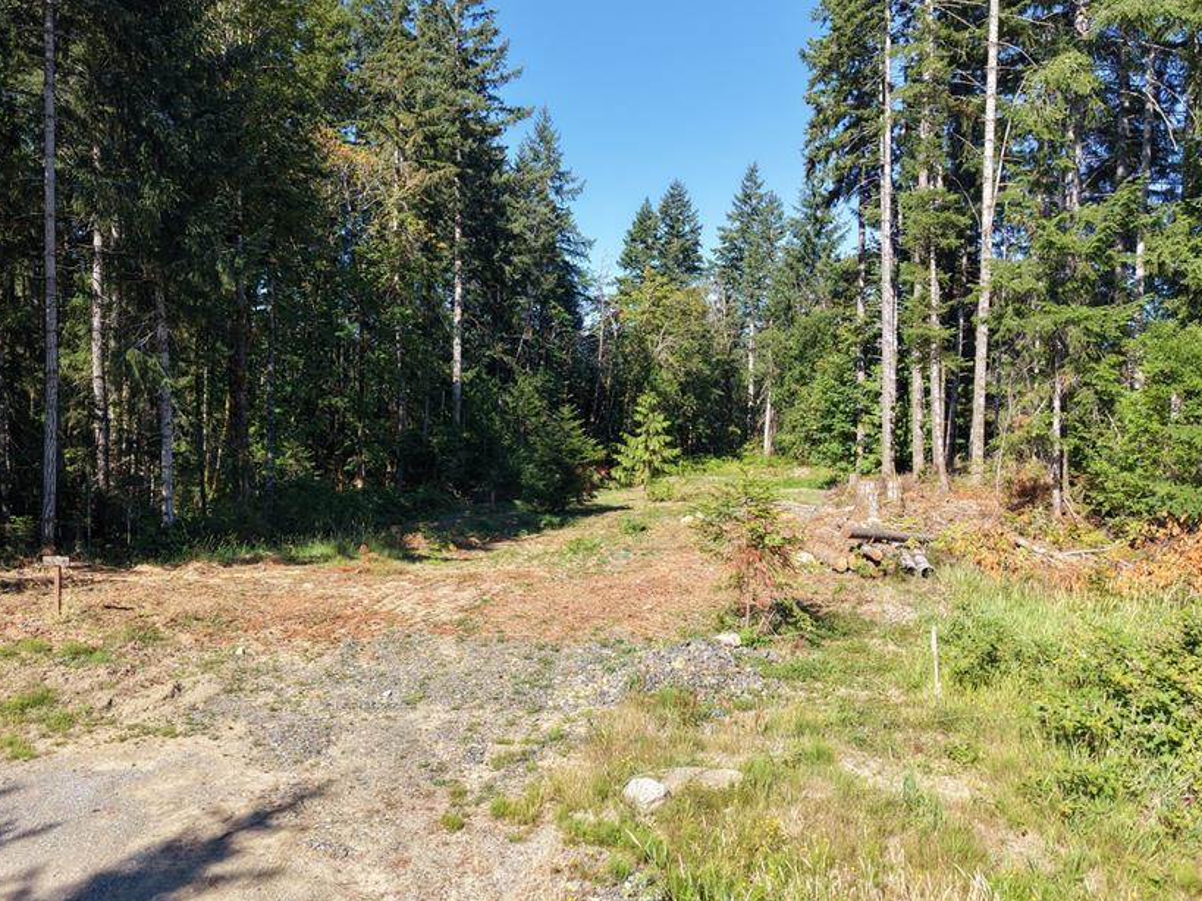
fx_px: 1042
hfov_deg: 59.6
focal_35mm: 30
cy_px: 423
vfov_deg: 46.8
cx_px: 498
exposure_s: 1/2500
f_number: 1.8
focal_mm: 8.67
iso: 200
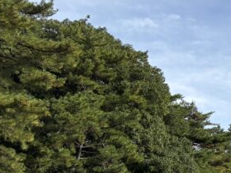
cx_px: 389
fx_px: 634
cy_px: 144
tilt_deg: +13.3
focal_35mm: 95
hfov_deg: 17.5
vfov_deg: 15.4
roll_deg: +0.9
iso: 50
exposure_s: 1/3279
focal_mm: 5.96
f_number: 1.6
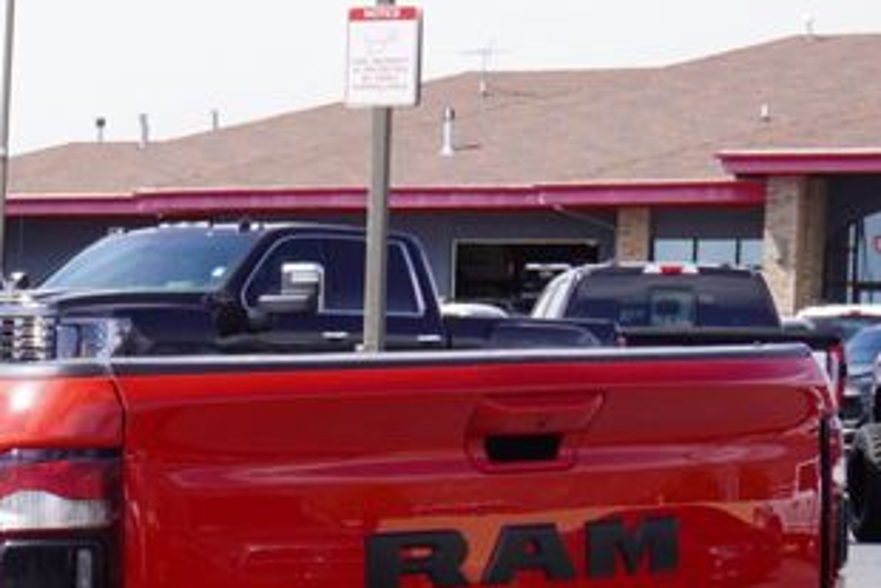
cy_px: 790
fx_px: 4603
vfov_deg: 7.2
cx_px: -477
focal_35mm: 188
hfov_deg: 10.5
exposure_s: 1/100
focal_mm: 38
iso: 100
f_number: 9
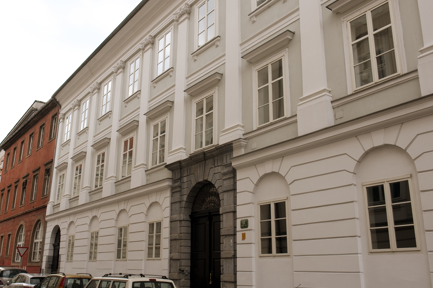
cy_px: 135
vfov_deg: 36.8
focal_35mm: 36
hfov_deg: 53.1
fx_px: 433
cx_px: 195
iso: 200
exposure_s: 1/80
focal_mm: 29
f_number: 9
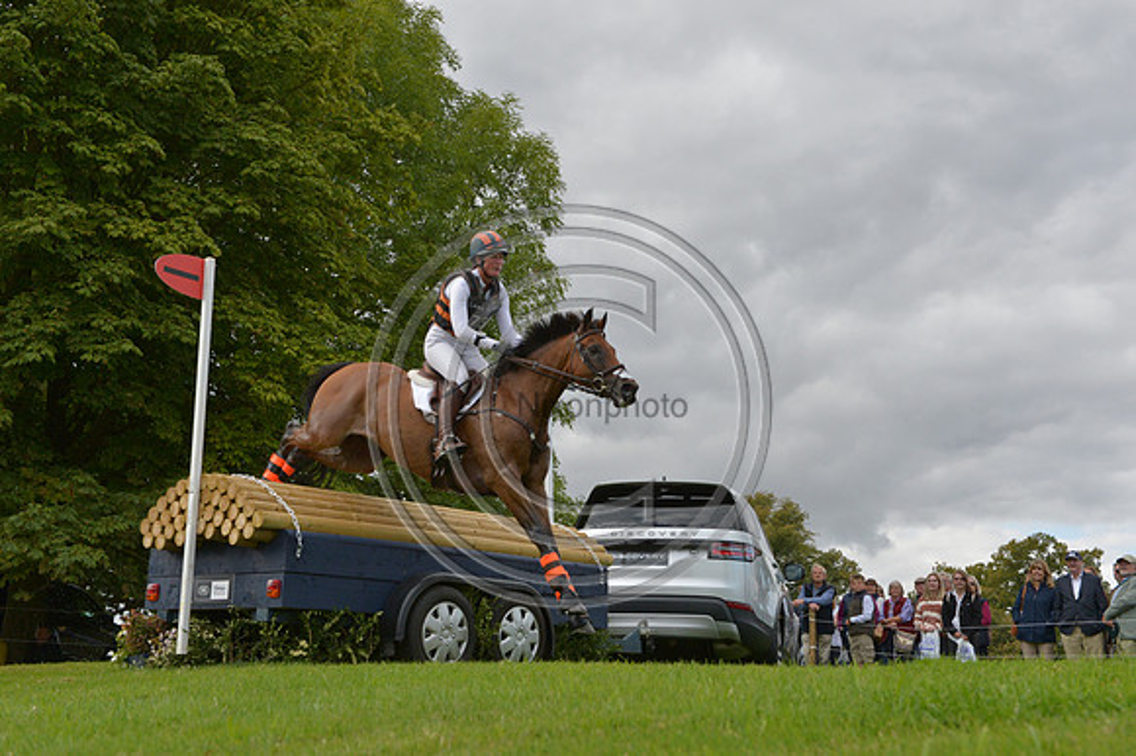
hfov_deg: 39.6
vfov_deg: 27.0
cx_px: 568
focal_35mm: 50
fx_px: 1577
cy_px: 378
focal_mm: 50
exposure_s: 1/1600
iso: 2000
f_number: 11
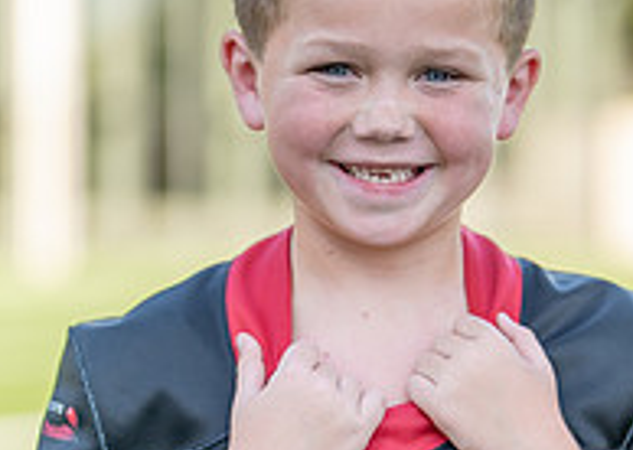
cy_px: 397
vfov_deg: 8.3
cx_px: 436
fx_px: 3106
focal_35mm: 173
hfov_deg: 11.6
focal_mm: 50
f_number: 1.2
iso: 100
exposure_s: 1/2000
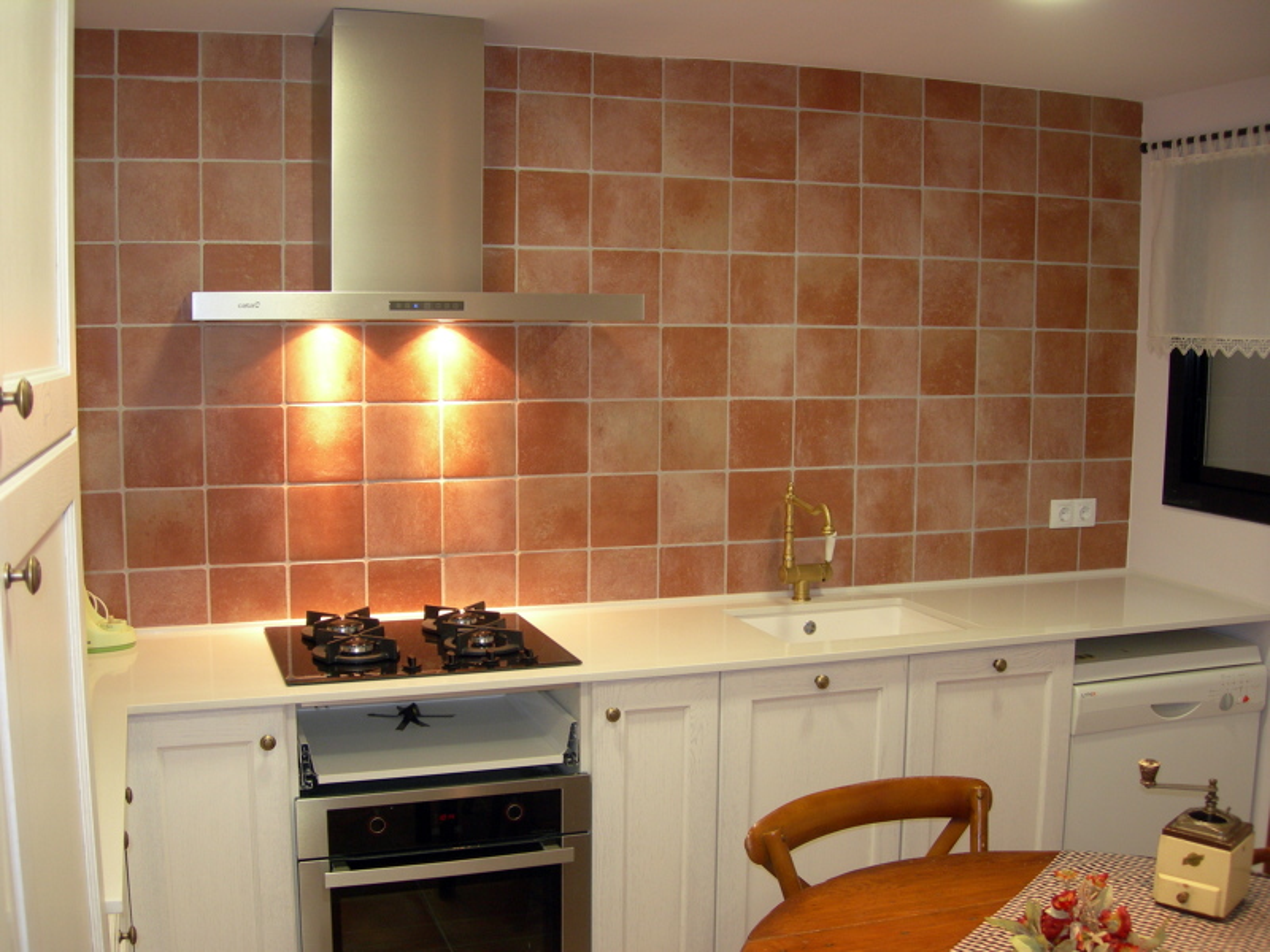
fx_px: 1394
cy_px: 476
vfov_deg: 37.7
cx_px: 635
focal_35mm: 38
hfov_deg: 49.0
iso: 84
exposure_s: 1/28.4
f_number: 2.8
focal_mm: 7.8
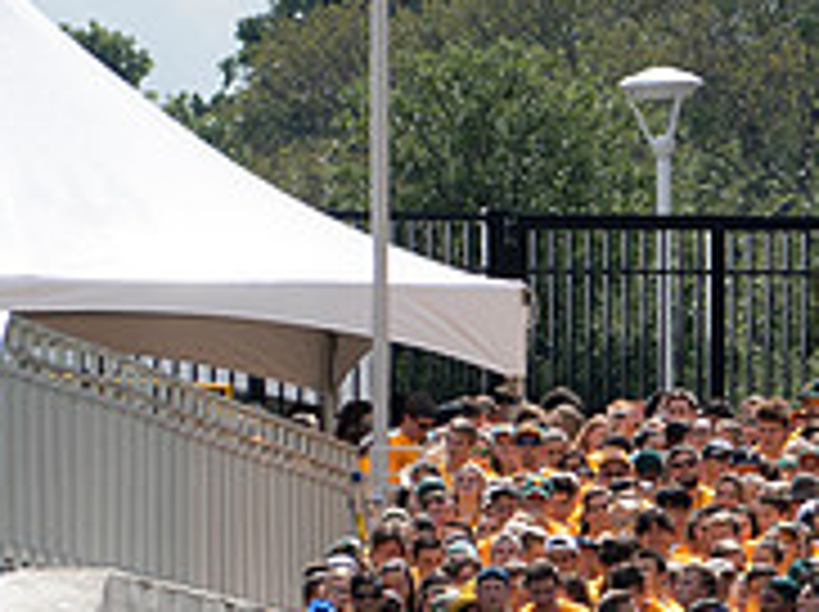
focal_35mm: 1073
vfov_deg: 1.4
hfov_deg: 1.8
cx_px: 1447
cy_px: 786
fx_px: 25353
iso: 160
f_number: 5.6
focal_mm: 200
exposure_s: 1/1250
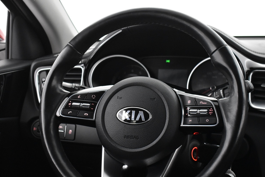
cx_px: 132
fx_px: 434
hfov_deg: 33.9
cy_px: 112
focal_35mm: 59
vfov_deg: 22.9
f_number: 4.2
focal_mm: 30
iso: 3200
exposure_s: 1/25
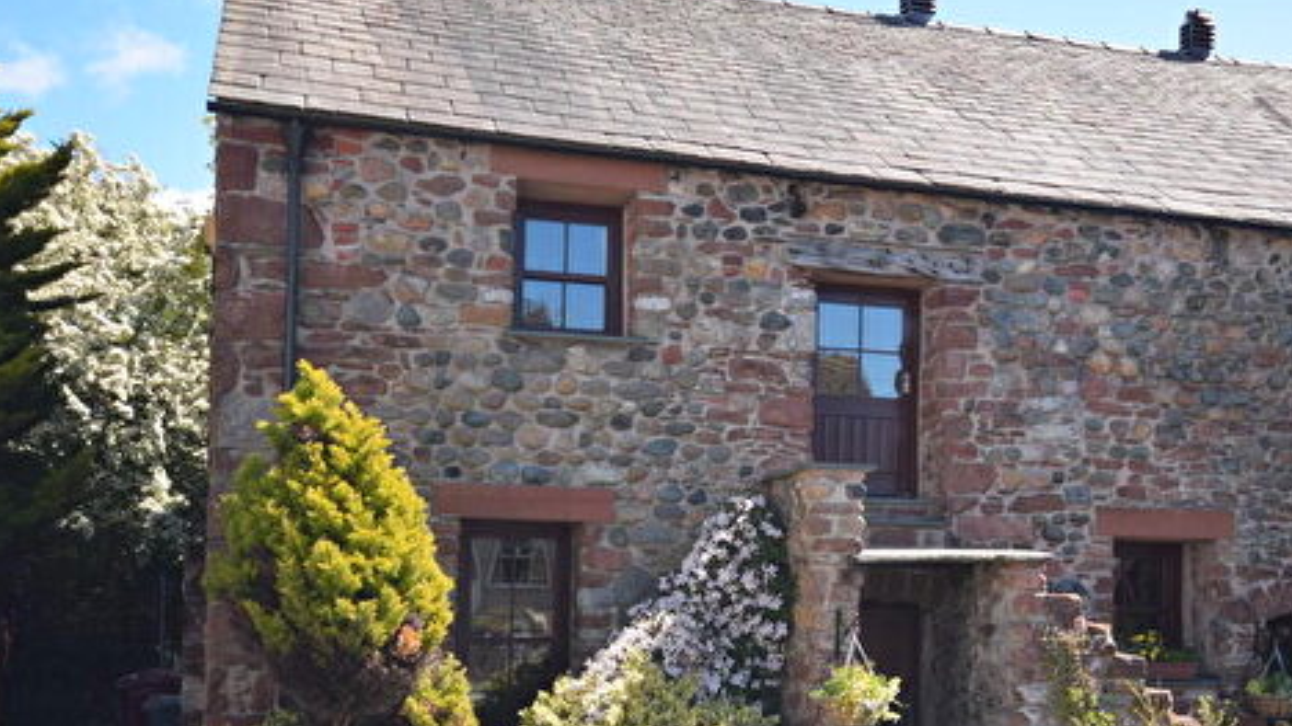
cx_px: 864
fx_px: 1610
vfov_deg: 25.1
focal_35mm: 47
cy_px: 540
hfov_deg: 43.1
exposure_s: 1/160
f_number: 6.3
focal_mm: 20
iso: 100
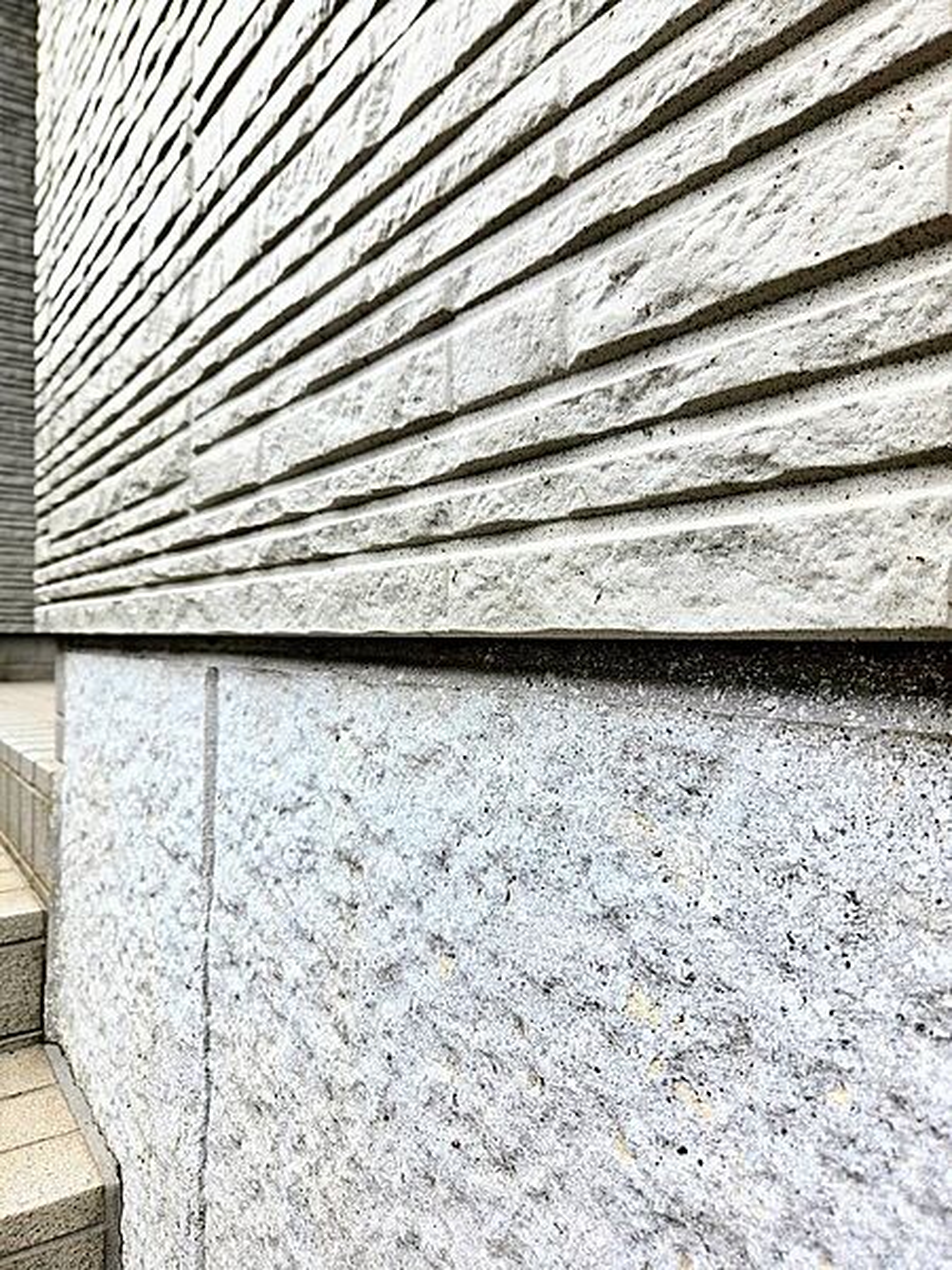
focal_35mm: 23
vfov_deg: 73.9
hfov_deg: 58.9
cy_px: 635
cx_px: 476
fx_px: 843
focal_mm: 5.4
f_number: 1.8
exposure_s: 1/1350
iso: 80
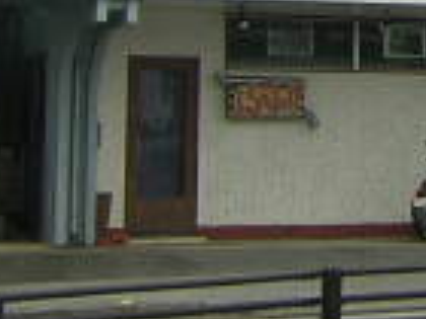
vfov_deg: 8.6
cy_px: -295
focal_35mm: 165
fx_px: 2031
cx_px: 633
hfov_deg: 11.5
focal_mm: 4.7
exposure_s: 1/223
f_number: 5.2
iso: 100
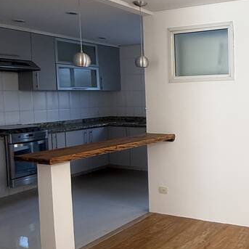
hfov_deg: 37.8
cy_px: 116
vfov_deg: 42.8
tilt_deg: -3.3
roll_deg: +0.9
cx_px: 253
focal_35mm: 39
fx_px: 317
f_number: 2.2
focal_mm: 2.22
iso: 160
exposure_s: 1/99
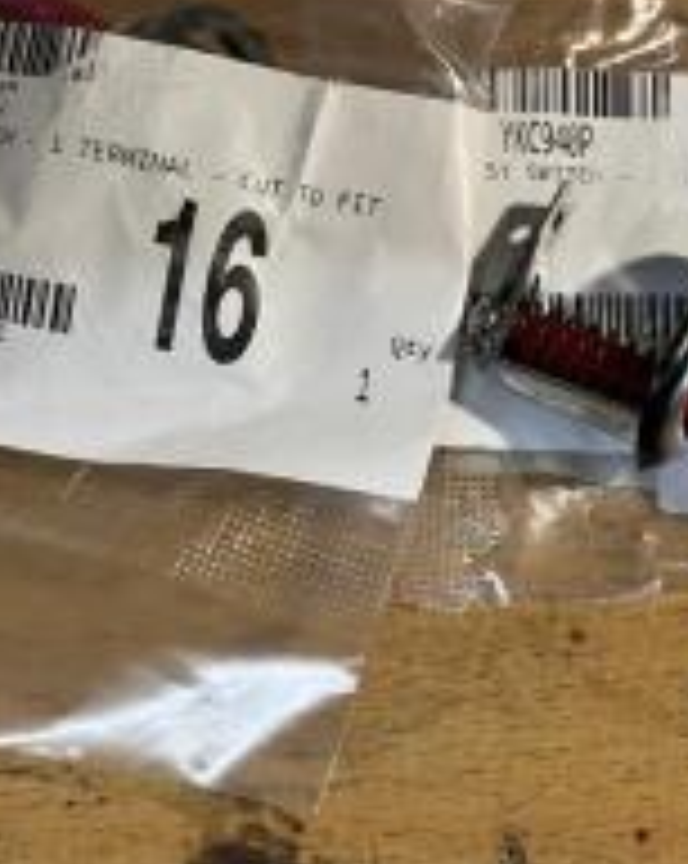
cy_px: 356
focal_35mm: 57
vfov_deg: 33.0
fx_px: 1454
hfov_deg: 26.0
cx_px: 571
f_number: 1.8
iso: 64
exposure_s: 1/50
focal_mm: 3.99
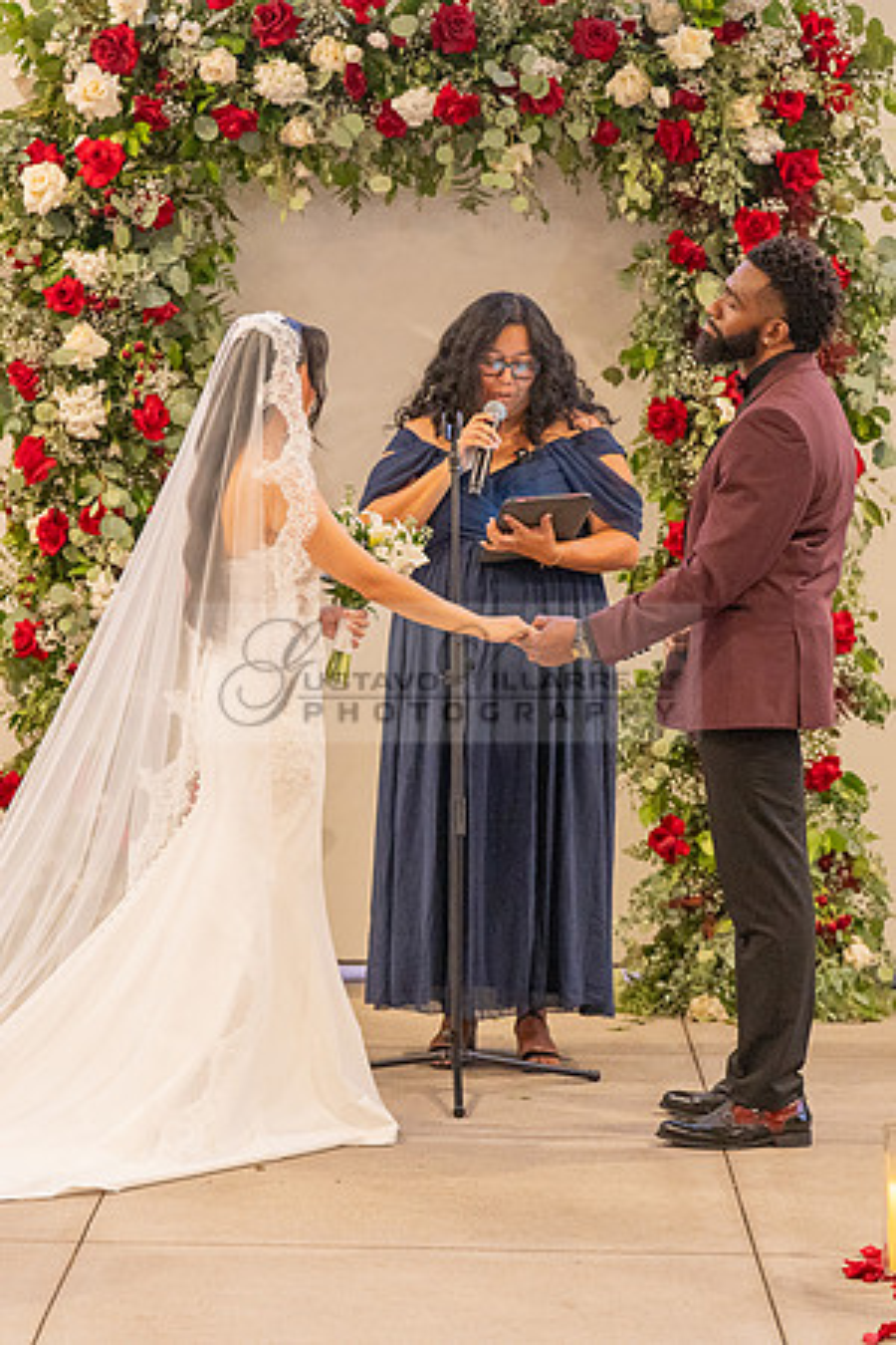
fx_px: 4424
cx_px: 167
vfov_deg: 17.3
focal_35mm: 119
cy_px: 672
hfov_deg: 11.5
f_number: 2.8
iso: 1600
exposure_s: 1/125
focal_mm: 79
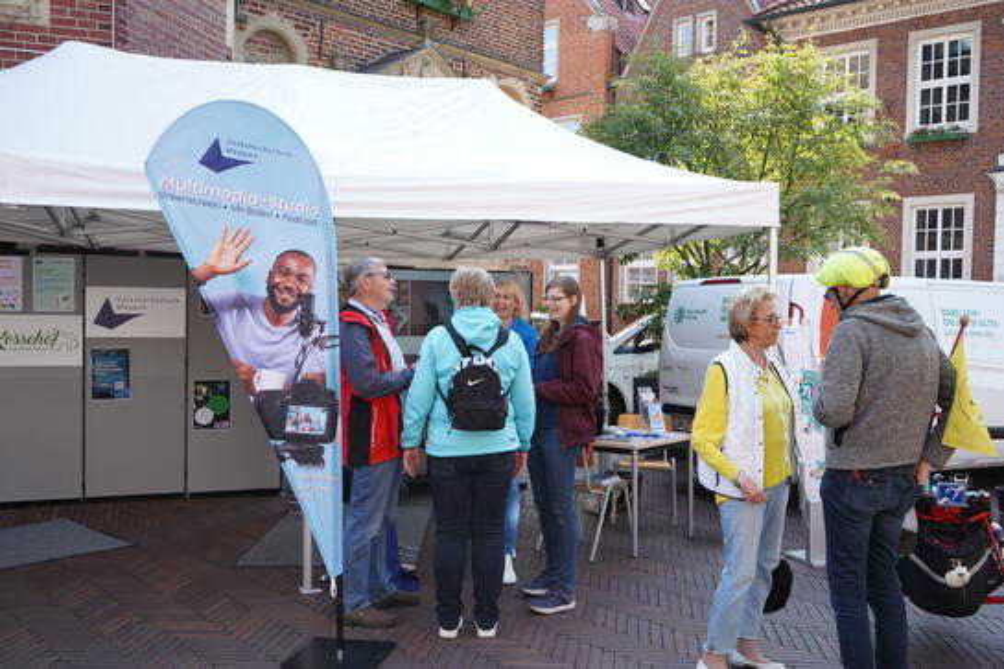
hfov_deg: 57.2
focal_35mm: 33
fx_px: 920
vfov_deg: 39.9
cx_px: 502
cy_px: 334
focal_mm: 33
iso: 1000
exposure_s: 1/800
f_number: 5.6
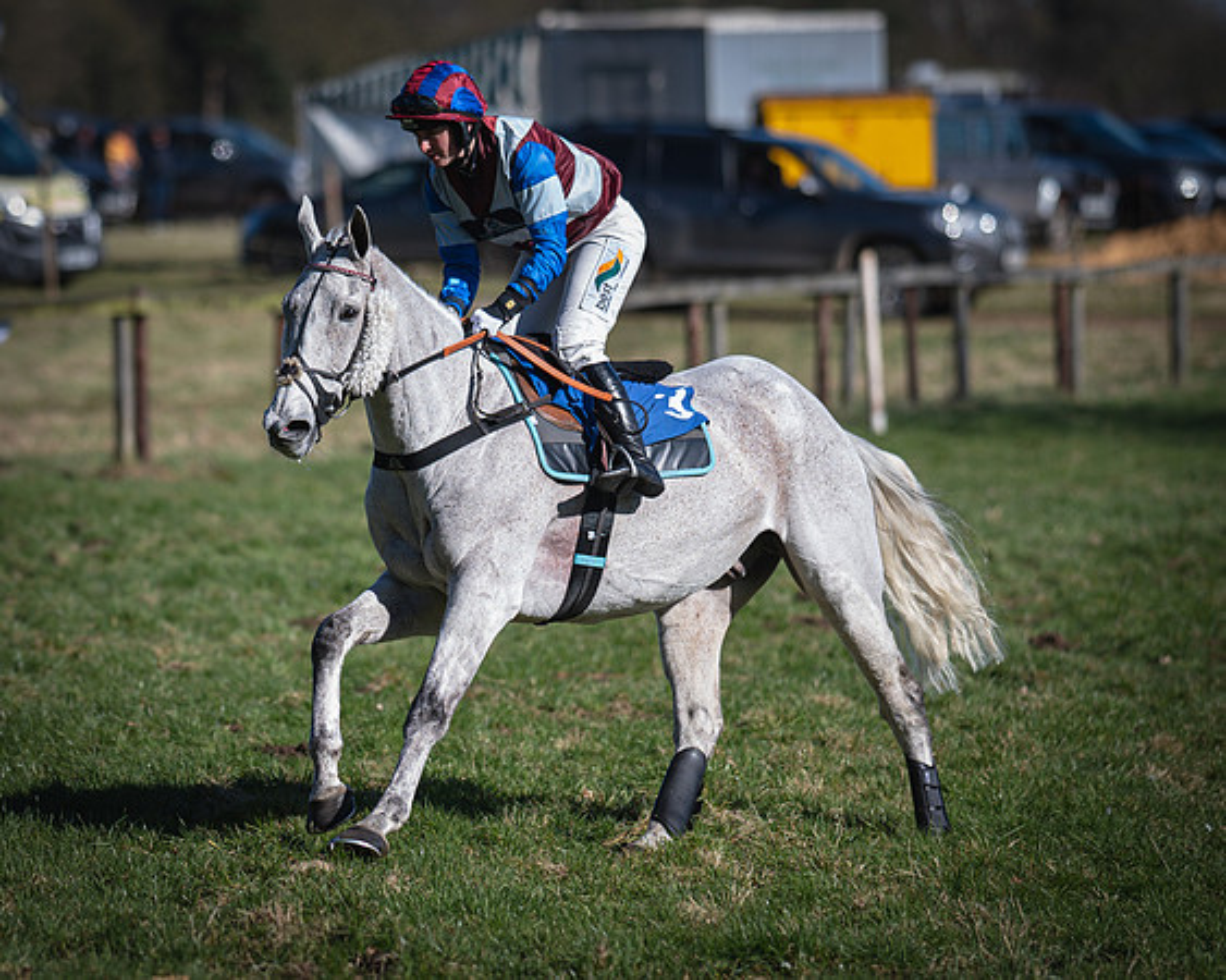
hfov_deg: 6.2
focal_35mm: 313
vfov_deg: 4.9
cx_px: 447
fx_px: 11358
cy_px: 449
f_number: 1.8
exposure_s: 1/2500
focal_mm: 135
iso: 50
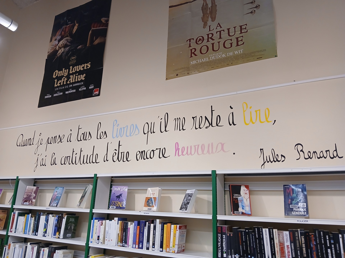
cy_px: 129
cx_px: 172
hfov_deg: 67.3
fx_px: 259
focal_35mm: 26
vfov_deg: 53.1
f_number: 1.8
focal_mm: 3.98
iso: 200
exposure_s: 1/33.3
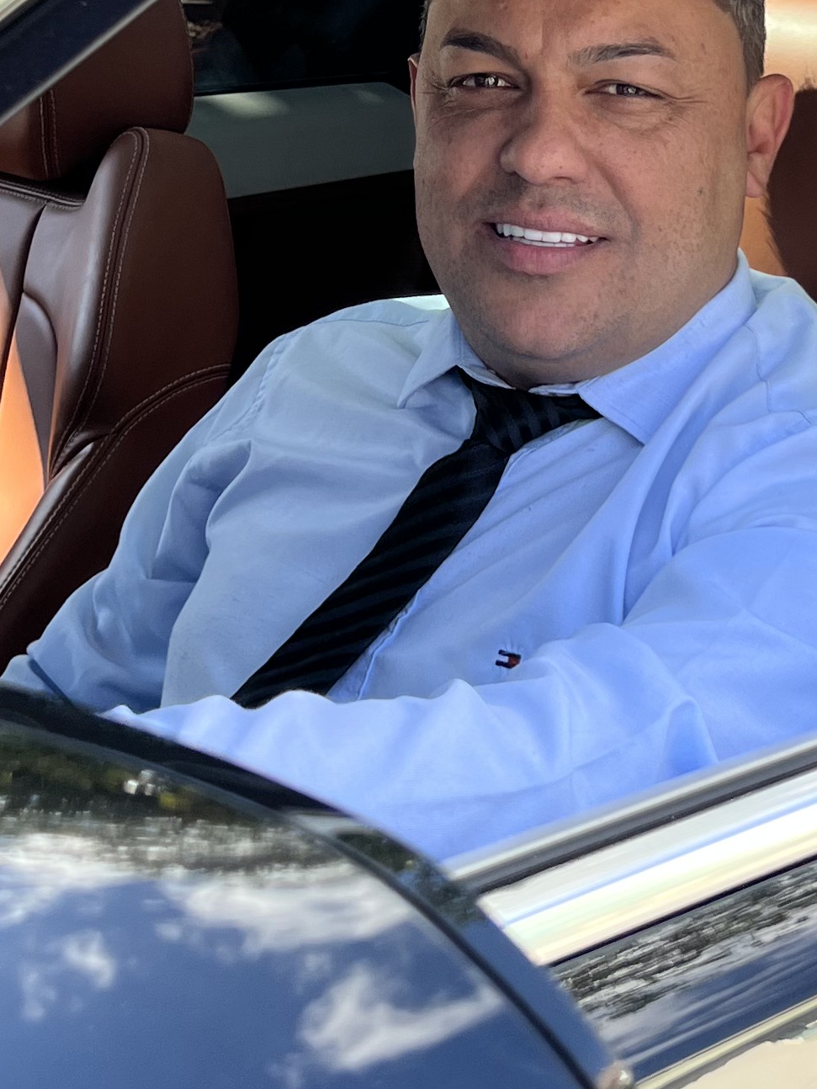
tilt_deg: -12.5
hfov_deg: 18.2
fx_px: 2548
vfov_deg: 23.8
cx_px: 418
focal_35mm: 81
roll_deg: +2.6
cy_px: 244
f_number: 1.5
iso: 50
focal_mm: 5.7
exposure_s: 1/286
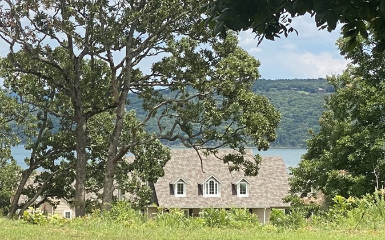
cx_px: 31
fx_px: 1647
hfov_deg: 13.2
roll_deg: -0.7
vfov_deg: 8.4
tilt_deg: -0.2
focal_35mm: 157
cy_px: 130
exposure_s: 1/1332
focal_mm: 6
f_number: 2
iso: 20
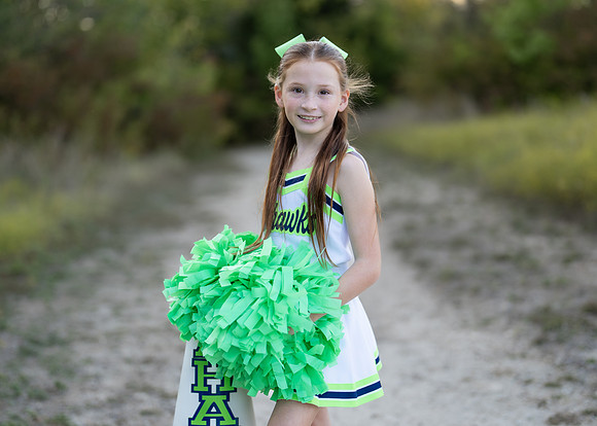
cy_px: 215
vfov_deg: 22.8
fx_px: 1056
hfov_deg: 31.6
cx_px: 303
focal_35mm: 62
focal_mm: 50
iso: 100
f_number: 1.2
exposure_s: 1/1000
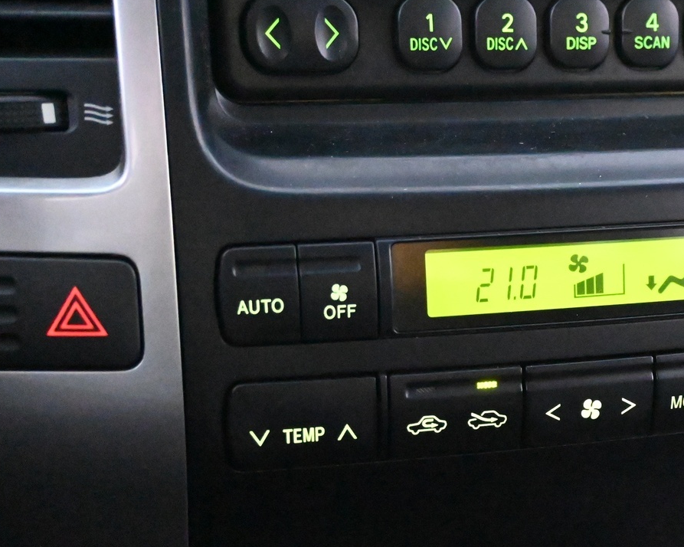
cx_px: 597
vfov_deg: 23.8
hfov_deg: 28.6
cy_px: 344
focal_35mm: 64
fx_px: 1292
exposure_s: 1/40
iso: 22800
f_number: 4.2
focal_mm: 25
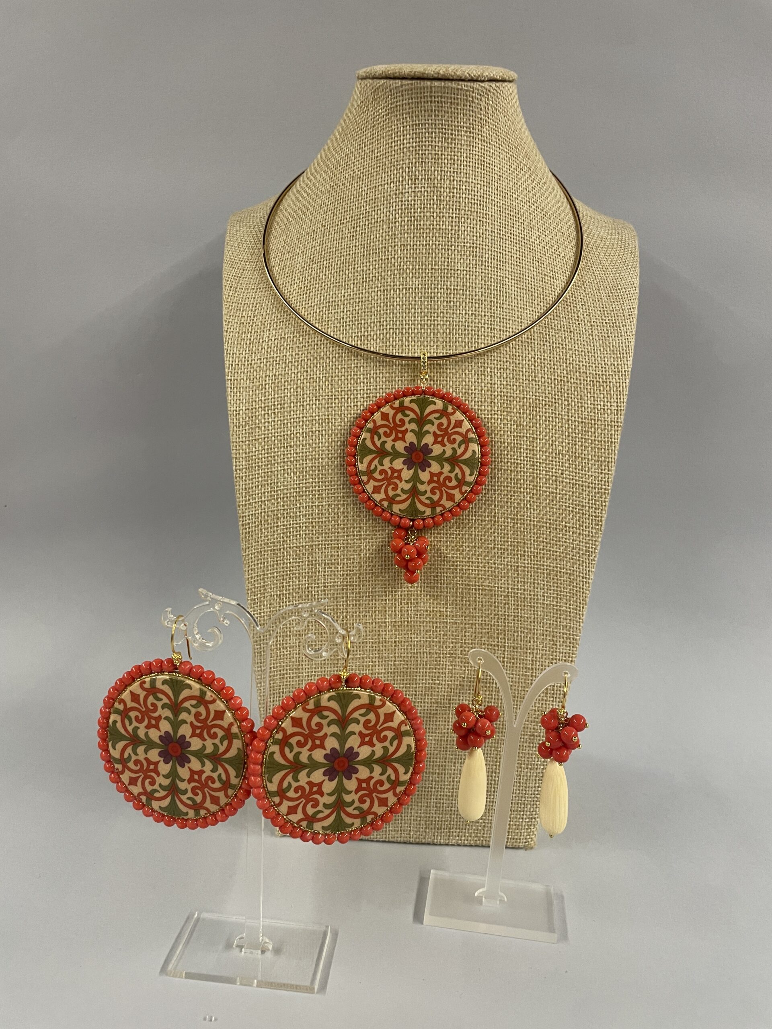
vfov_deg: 67.3
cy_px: 514
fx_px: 773
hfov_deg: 53.1
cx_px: 386
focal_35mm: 26
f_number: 1.6
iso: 80
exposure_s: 1/50
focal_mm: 4.2
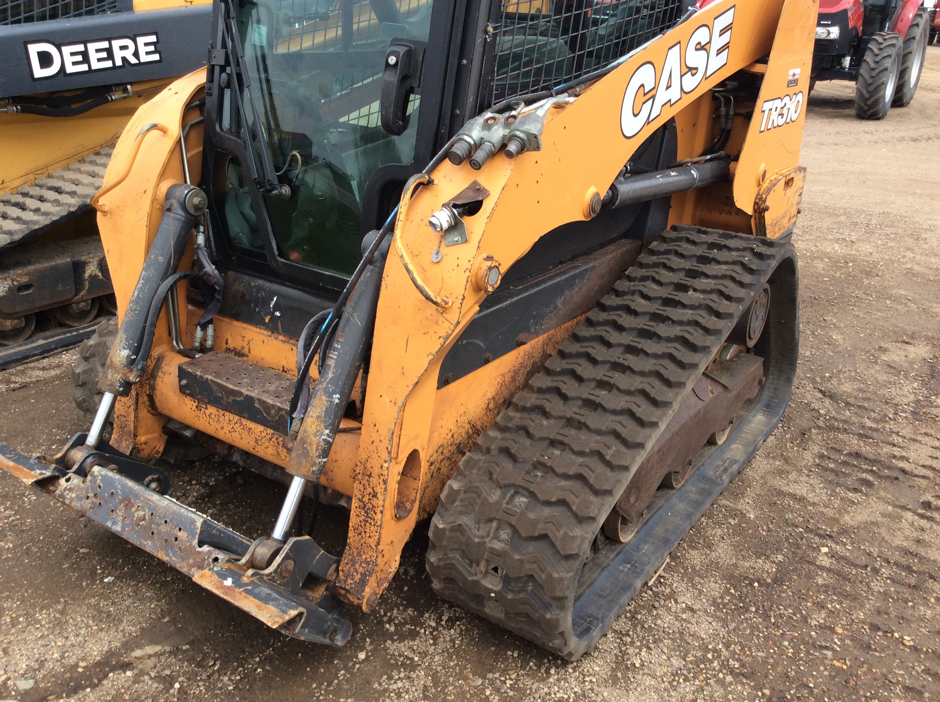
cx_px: 470
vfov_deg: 44.1
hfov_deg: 56.9
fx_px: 868
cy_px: 351
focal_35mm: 32
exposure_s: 1/566
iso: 32
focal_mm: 3.3
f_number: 2.4
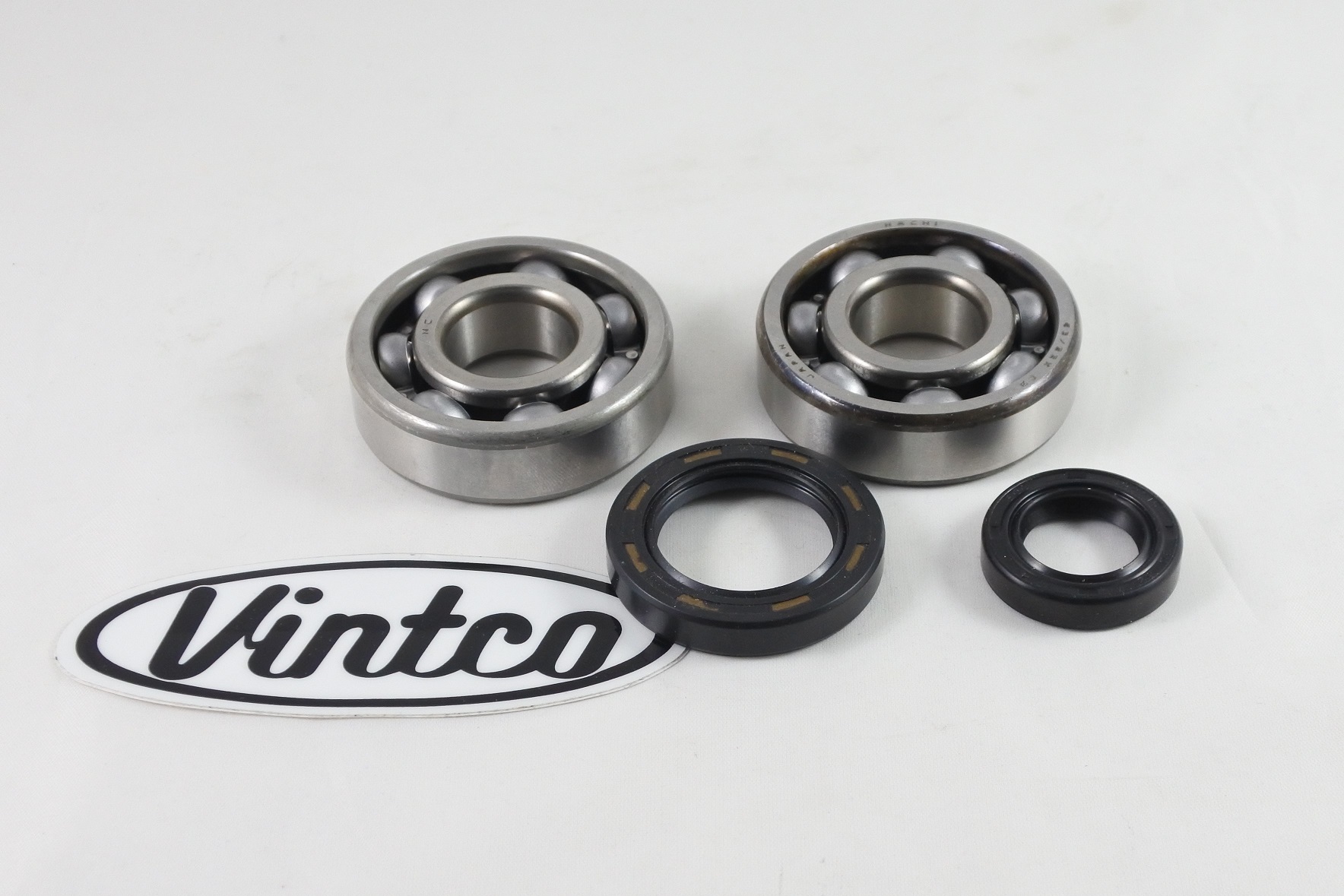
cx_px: 672
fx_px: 1643
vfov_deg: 30.5
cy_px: 448
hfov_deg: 44.5
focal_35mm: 44
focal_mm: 16.5
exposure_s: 1/125
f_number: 4.5
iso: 640
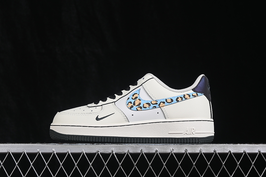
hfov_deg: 27.0
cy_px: 88
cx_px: 133
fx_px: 554
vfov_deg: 18.2
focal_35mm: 75
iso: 160
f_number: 8
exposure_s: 1/80
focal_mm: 50
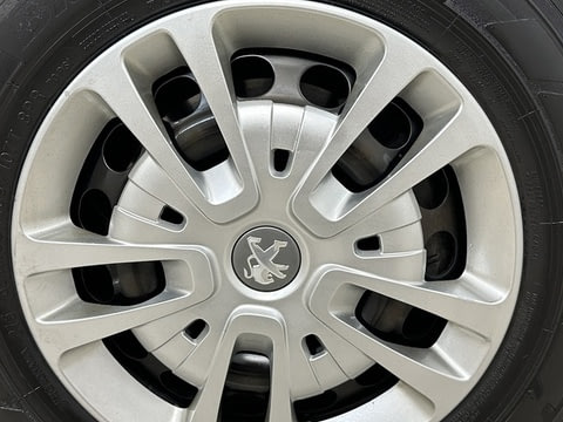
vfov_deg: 32.2
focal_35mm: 45
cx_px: 273
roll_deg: +0.1
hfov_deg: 42.1
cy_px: 199
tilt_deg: -15.2
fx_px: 732
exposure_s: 1/100
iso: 160
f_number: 1.78
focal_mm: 6.86
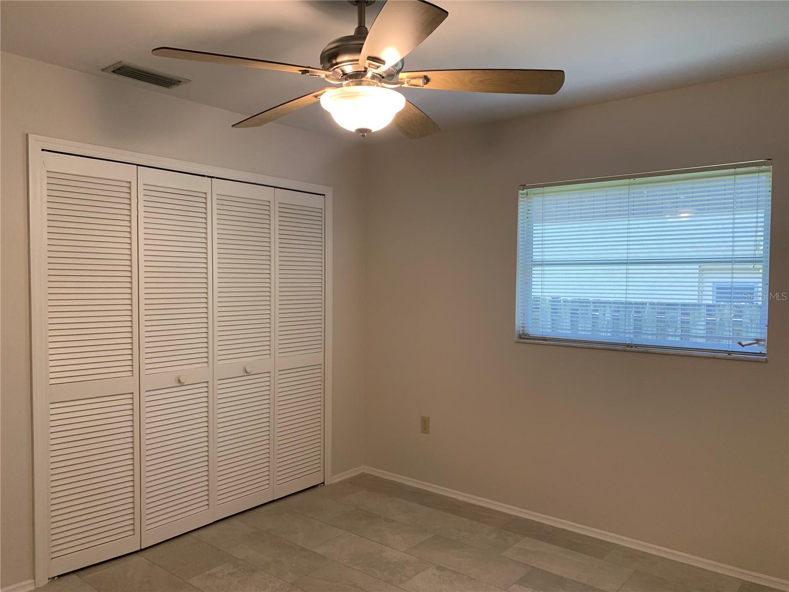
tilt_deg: -1.2
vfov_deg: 53.1
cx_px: 394
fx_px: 593
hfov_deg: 67.3
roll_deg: -0.5
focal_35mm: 26
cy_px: 296
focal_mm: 4.25
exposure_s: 1/60
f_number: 1.8
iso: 64
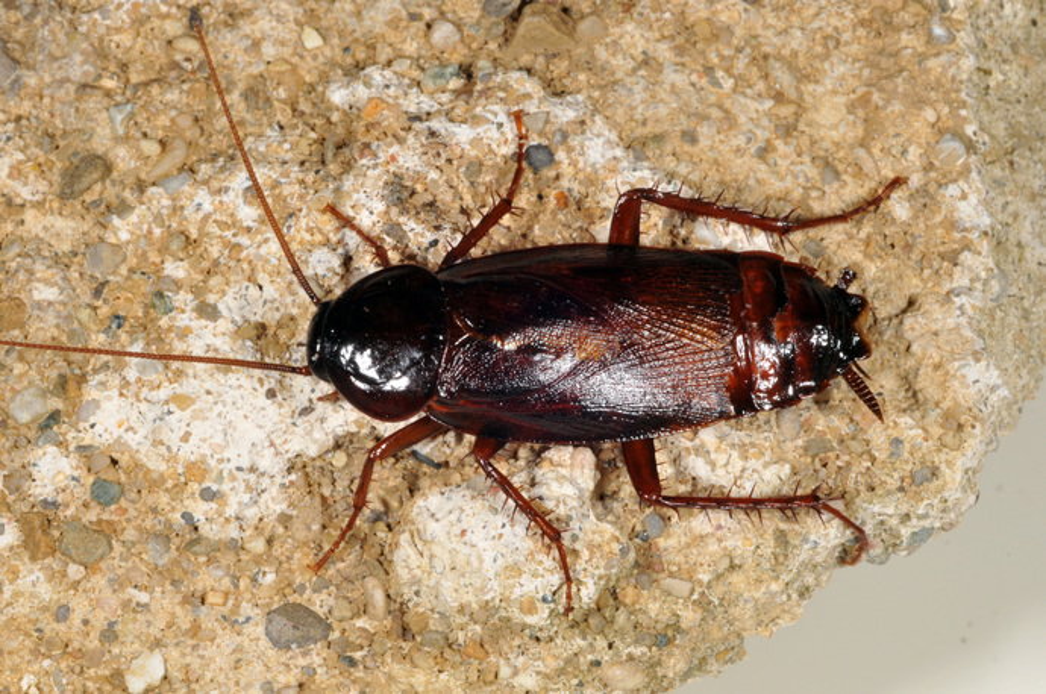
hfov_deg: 15.2
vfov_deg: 10.1
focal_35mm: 135
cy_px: 347
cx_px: 523
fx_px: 3917
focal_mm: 90
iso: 400
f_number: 51
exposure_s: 1/60
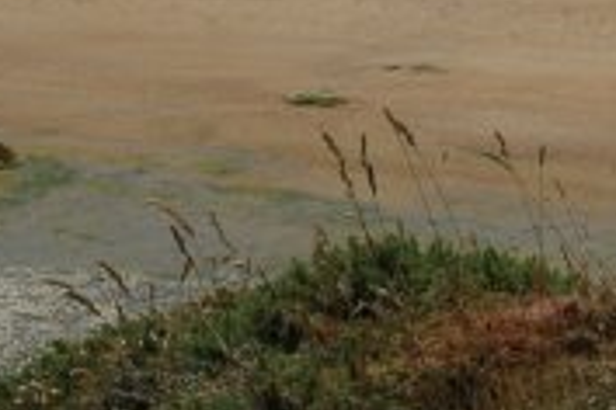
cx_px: 532
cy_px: 125
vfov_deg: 3.7
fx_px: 6369
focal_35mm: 372
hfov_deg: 5.5
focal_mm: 55
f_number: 9
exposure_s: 1/200
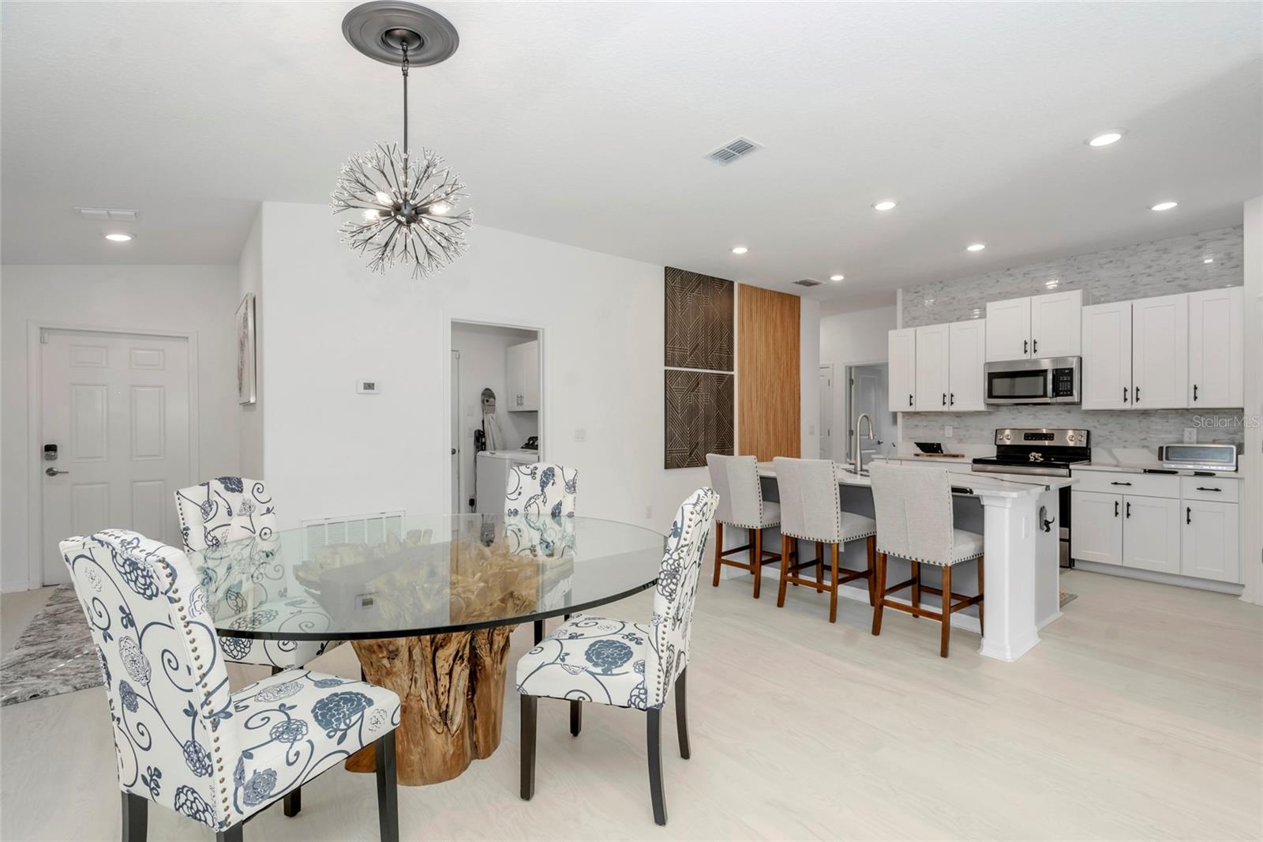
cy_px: 421
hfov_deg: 96.7
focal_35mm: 16
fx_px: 561
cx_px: 632
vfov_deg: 73.7
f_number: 6.7
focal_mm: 16
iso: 320
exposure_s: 1/60
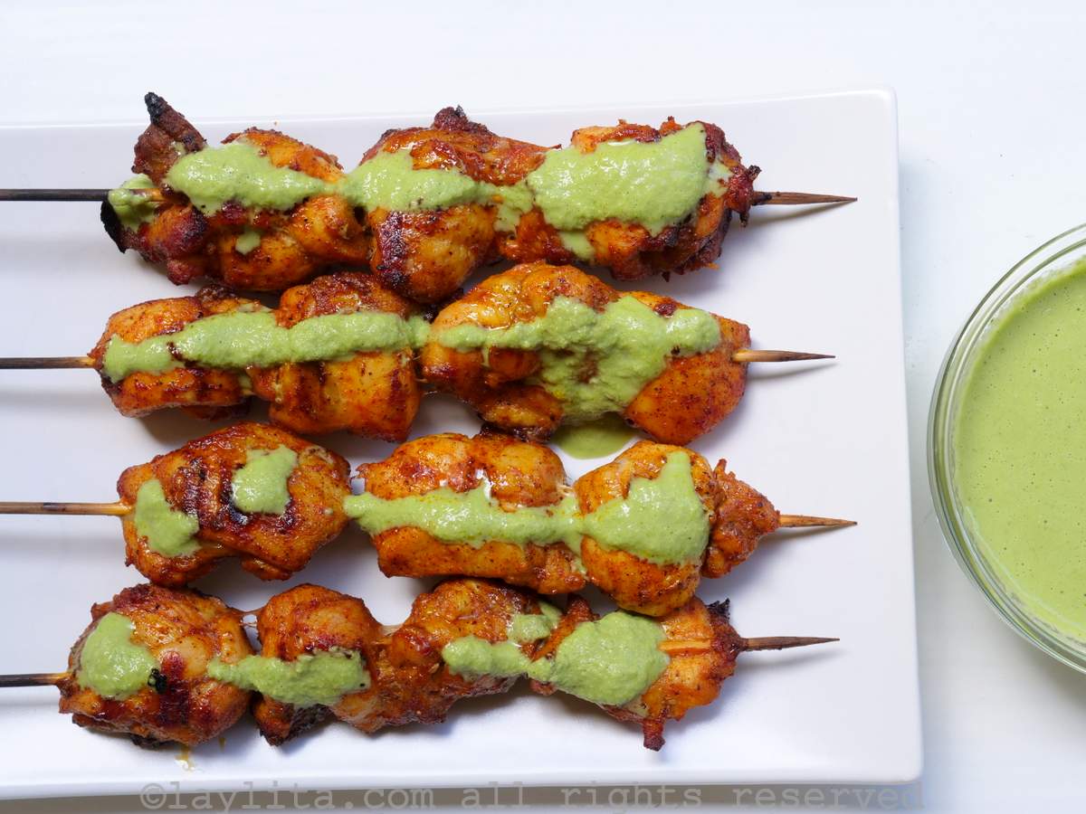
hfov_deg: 33.2
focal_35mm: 58
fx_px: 1820
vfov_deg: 25.2
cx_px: 543
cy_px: 407
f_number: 9
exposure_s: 1/60
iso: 640
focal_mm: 29
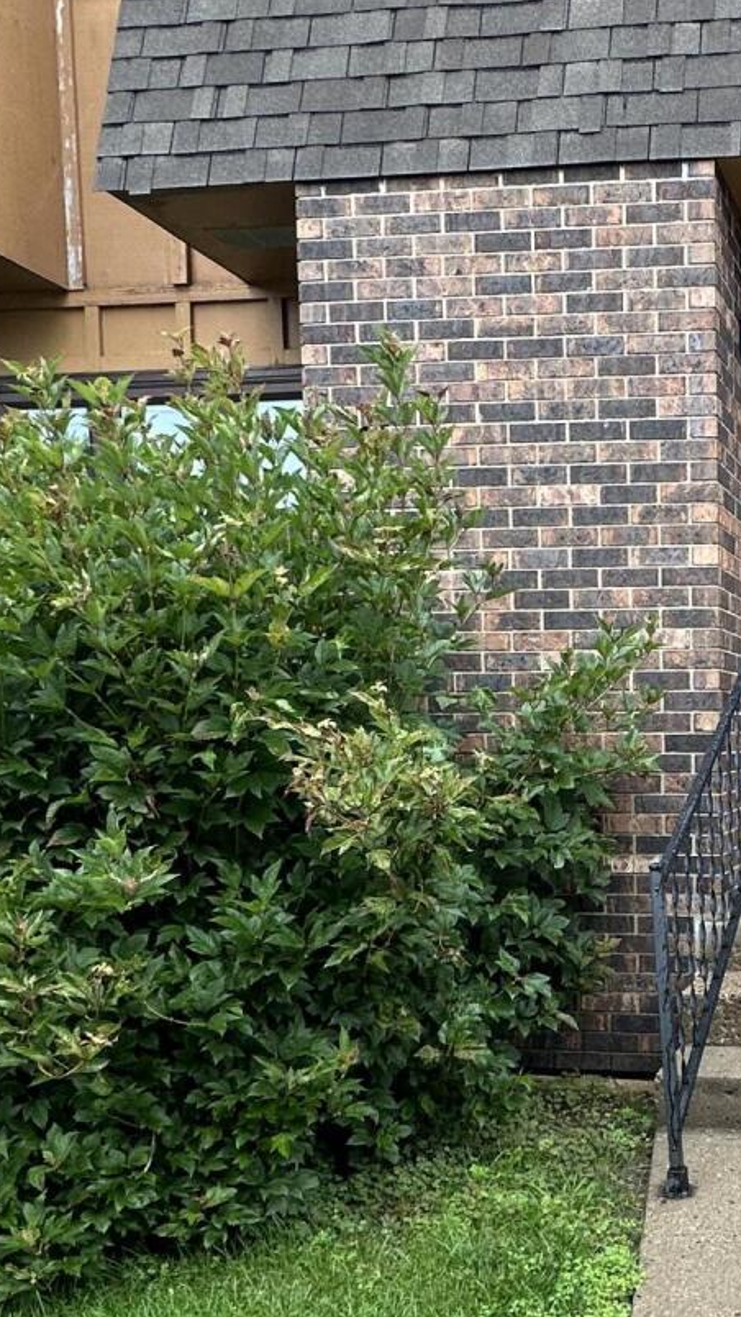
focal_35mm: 38
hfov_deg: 28.1
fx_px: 1327
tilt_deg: -4.6
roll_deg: -0.4
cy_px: 846
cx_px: 839
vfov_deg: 52.1
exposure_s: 1/99
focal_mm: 2.22
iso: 64
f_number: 2.2
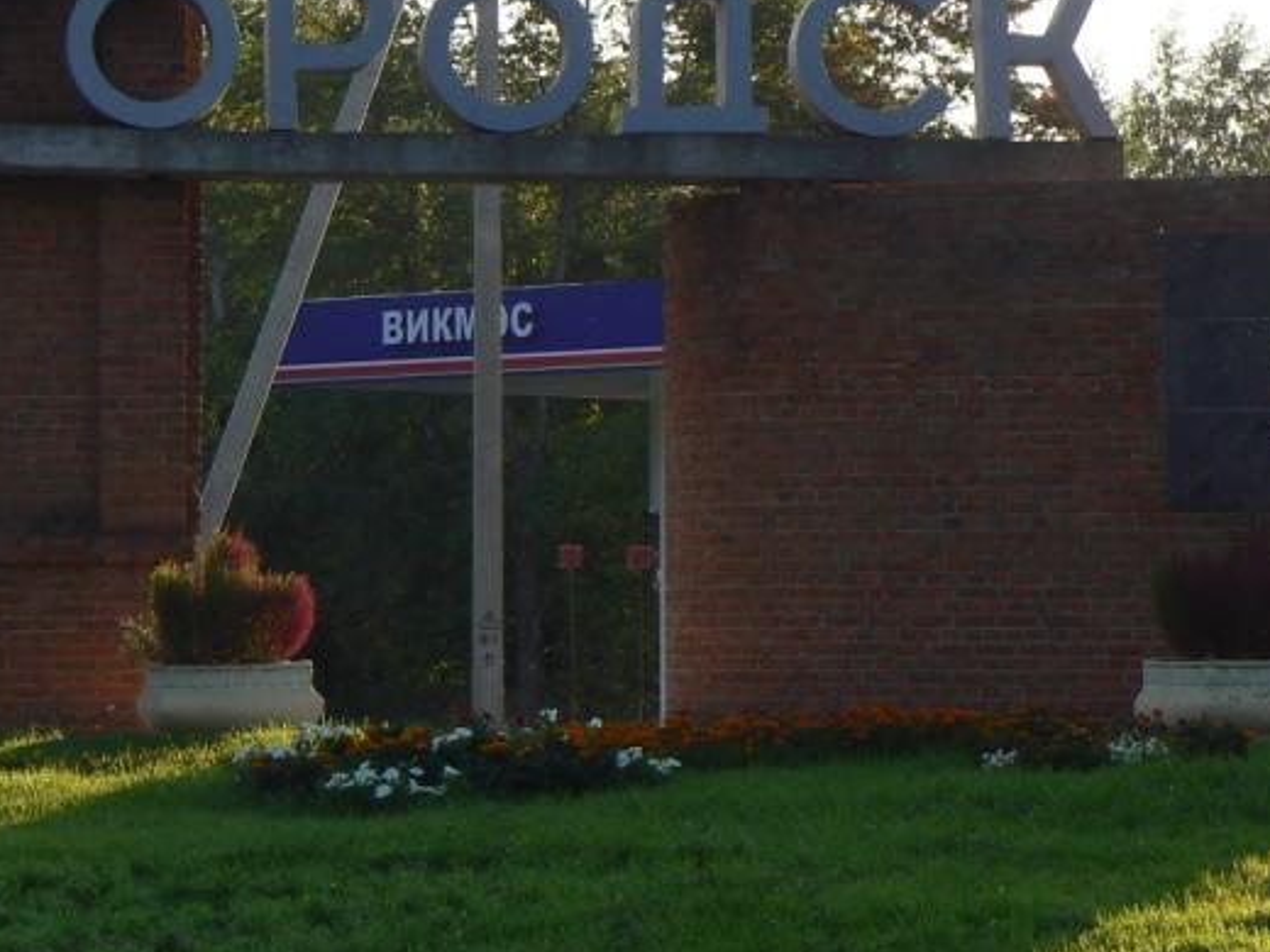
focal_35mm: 201
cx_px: 486
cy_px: 142
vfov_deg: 7.4
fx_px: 7374
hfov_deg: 9.8
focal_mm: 16.9
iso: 80
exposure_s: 1/200
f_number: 5.6
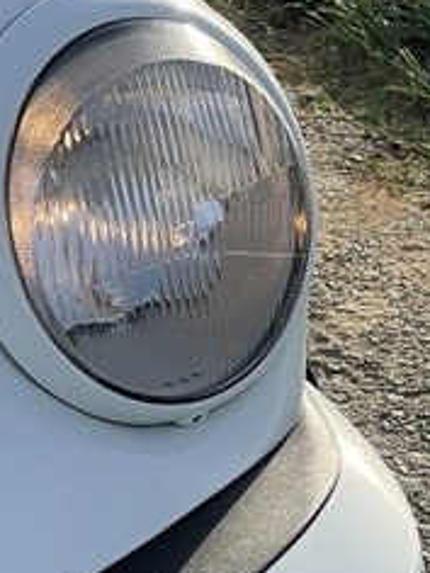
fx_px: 3743
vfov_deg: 8.7
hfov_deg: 6.6
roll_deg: +1.3
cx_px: 15
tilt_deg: -24.7
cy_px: 124
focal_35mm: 226
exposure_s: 1/1043
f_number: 2
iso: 25
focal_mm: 6
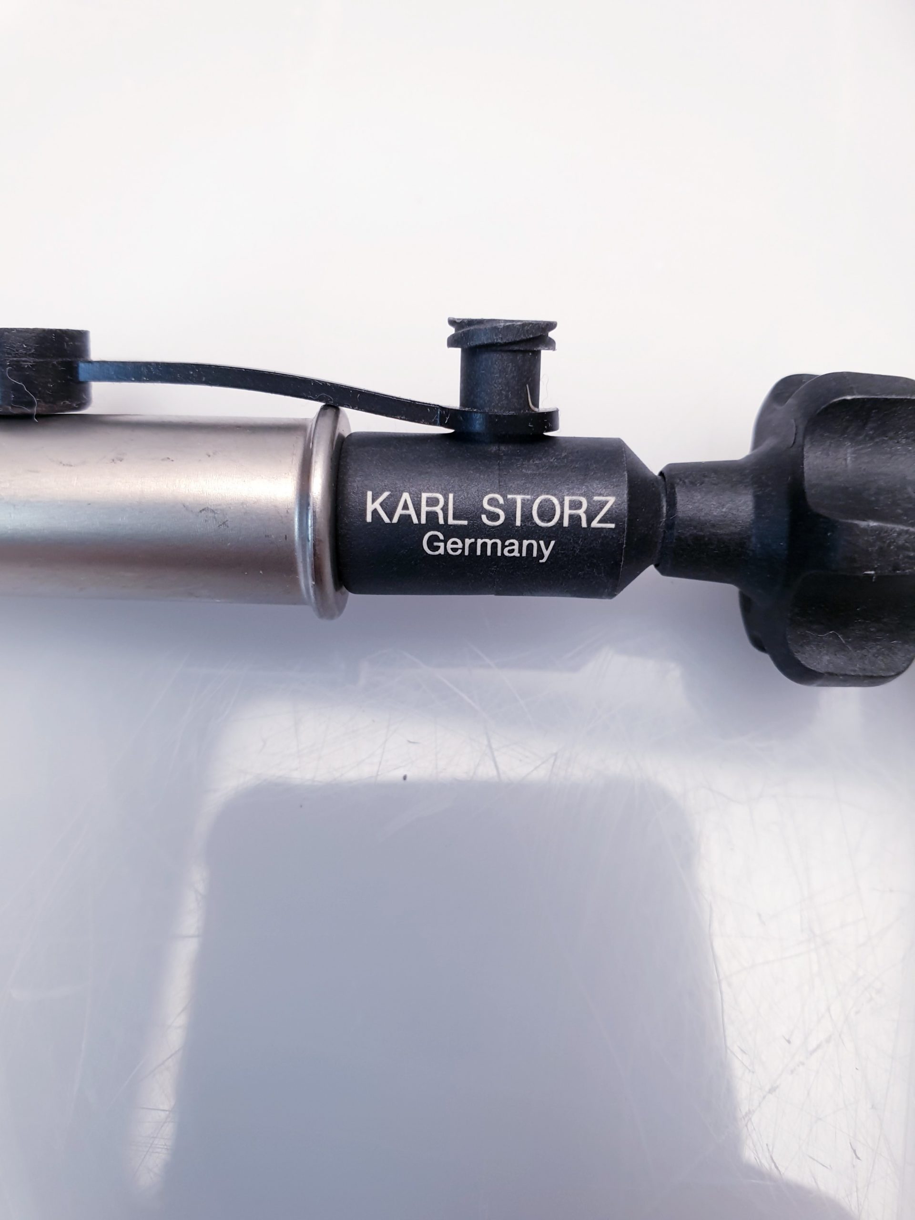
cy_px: 610
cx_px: 458
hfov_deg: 53.1
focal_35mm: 26
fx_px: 916
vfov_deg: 67.3
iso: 80
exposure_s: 1/50
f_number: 2.4
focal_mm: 4.3
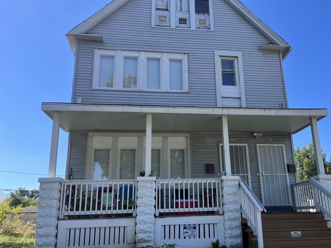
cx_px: 193
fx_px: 296
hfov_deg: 58.0
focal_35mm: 31
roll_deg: +2.4
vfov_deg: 45.4
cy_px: 132
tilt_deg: +17.3
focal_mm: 5.1
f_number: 1.6
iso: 50
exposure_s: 1/1536
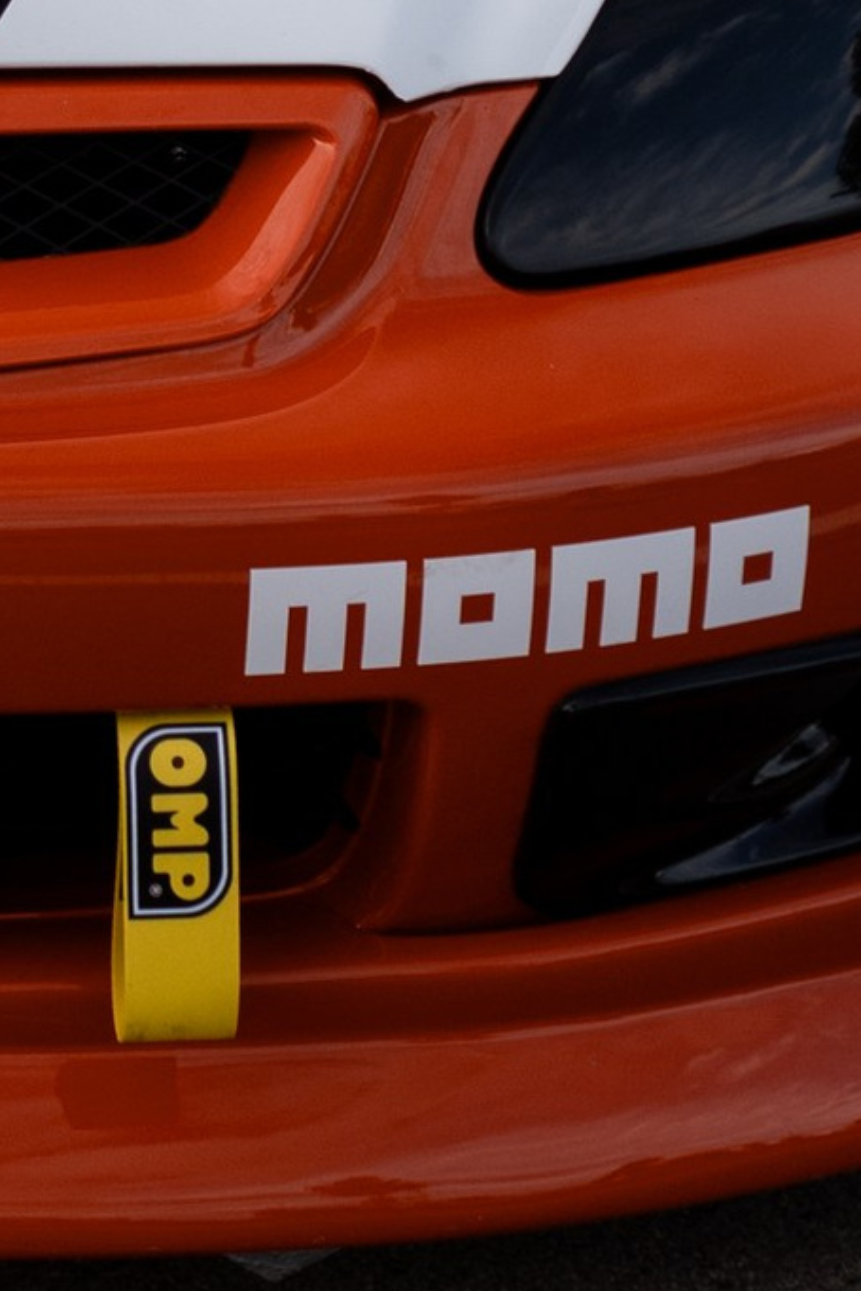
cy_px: -636
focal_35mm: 197
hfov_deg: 6.9
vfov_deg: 10.1
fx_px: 7063
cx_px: -488
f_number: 2.2
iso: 100
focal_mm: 35
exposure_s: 1/1250
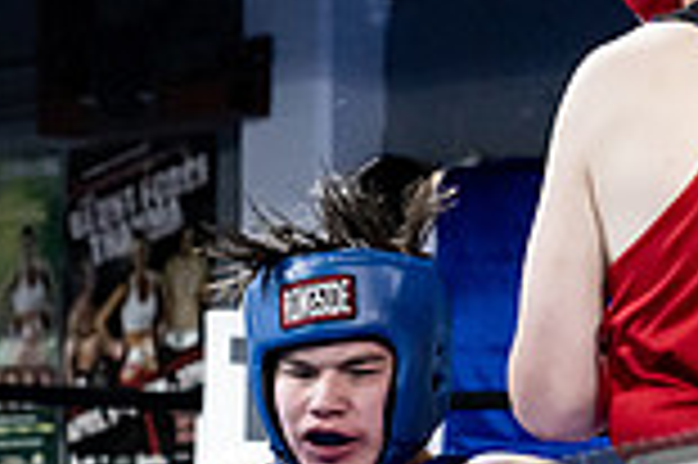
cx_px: 333
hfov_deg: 9.3
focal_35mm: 221
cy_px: 579
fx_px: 4280
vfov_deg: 6.2
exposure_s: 1/1000
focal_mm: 59
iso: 8000
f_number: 2.8
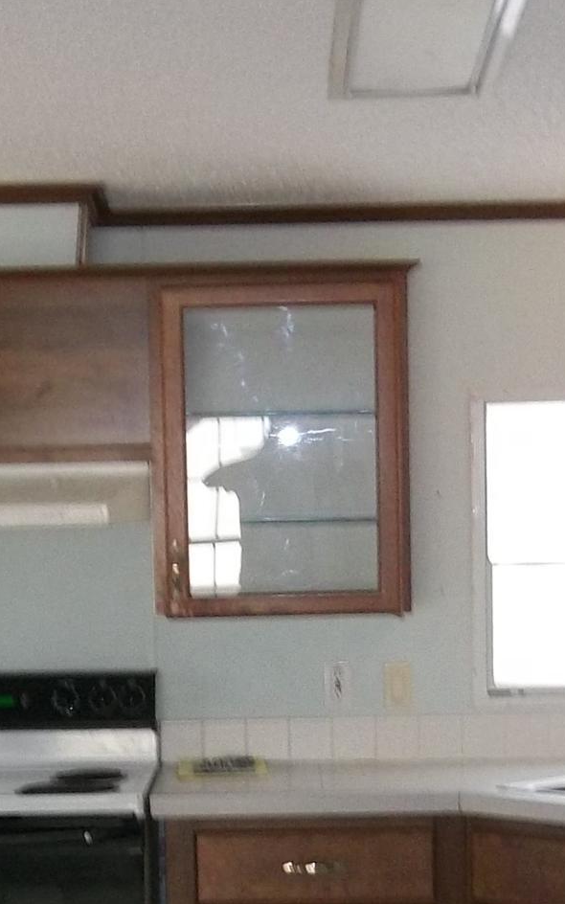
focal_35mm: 91
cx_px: 253
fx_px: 2242
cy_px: 673
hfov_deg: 14.4
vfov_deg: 22.6
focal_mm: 4.9
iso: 160
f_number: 3.5
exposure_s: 1/50
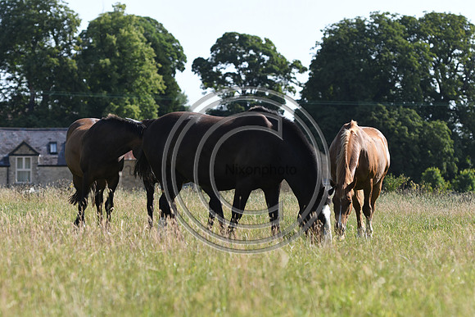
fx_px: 1980
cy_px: 158
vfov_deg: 9.2
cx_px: 238
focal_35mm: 150
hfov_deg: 13.7
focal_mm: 100
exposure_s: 1/1250
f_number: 3.5
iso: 160
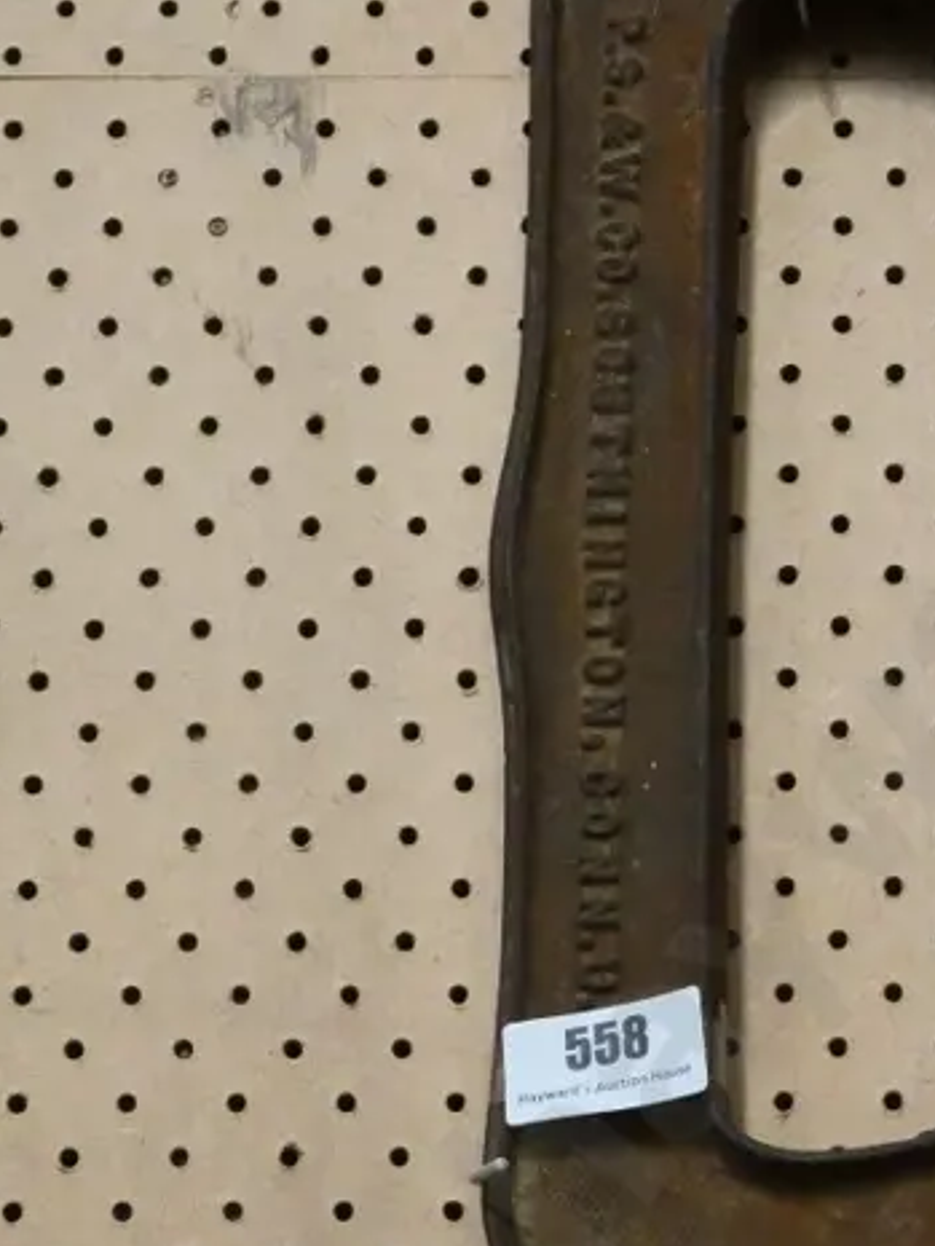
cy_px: 737
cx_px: 908
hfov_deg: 9.6
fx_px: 5544
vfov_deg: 12.8
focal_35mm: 154
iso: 6400
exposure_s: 1/640
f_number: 5.2
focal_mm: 35
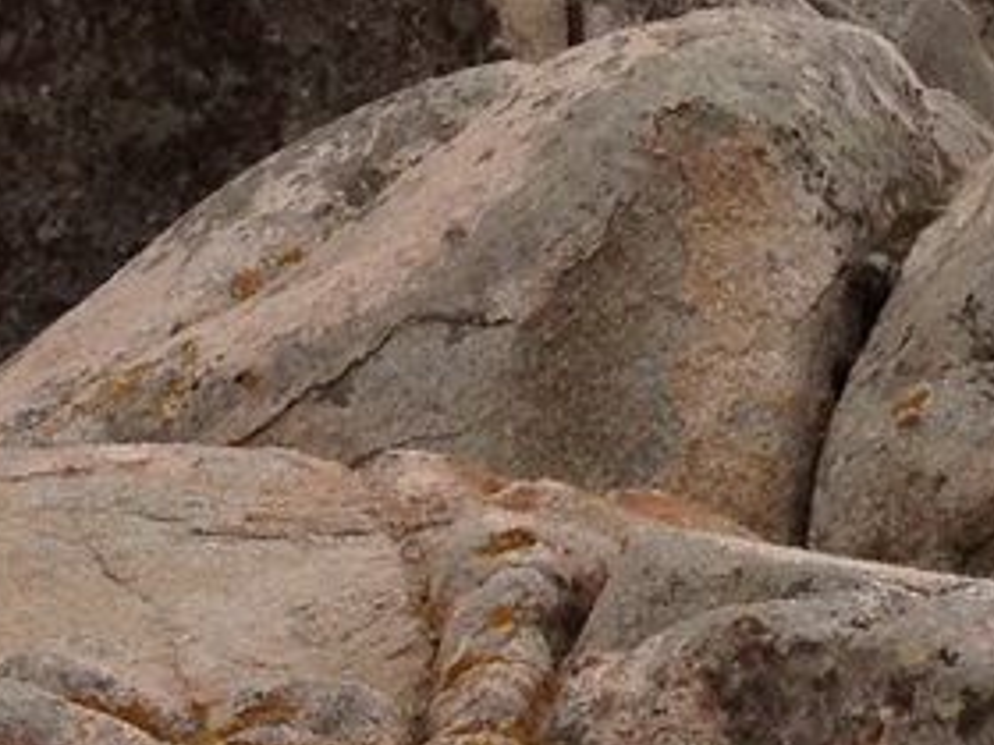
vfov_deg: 7.1
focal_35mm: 200
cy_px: -841
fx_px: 5743
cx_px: 1761
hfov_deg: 9.4
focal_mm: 4.28
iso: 64
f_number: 2.4
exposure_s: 1/1255
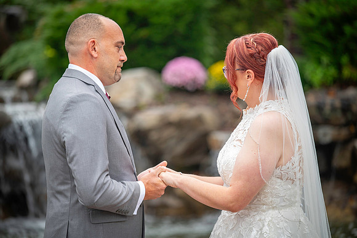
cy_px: 119
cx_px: 178
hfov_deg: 12.1
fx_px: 1685
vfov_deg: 8.1
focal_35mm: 170
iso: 100
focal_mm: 170
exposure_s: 1/125
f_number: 2.8
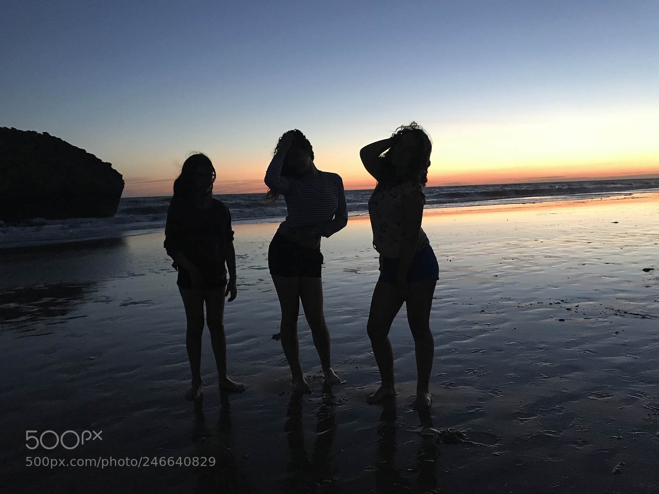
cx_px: 330
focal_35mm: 28
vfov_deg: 49.7
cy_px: 247
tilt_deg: -6.2
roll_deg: +1.9
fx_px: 533
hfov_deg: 63.4
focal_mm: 3.99
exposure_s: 1/7
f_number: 1.8
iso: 100
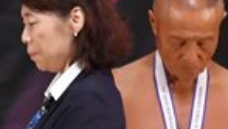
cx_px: -26
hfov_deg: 1.4
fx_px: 9494
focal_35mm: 1569
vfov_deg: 0.8
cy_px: 278
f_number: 5.6
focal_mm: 190
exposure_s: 1/400
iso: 5000
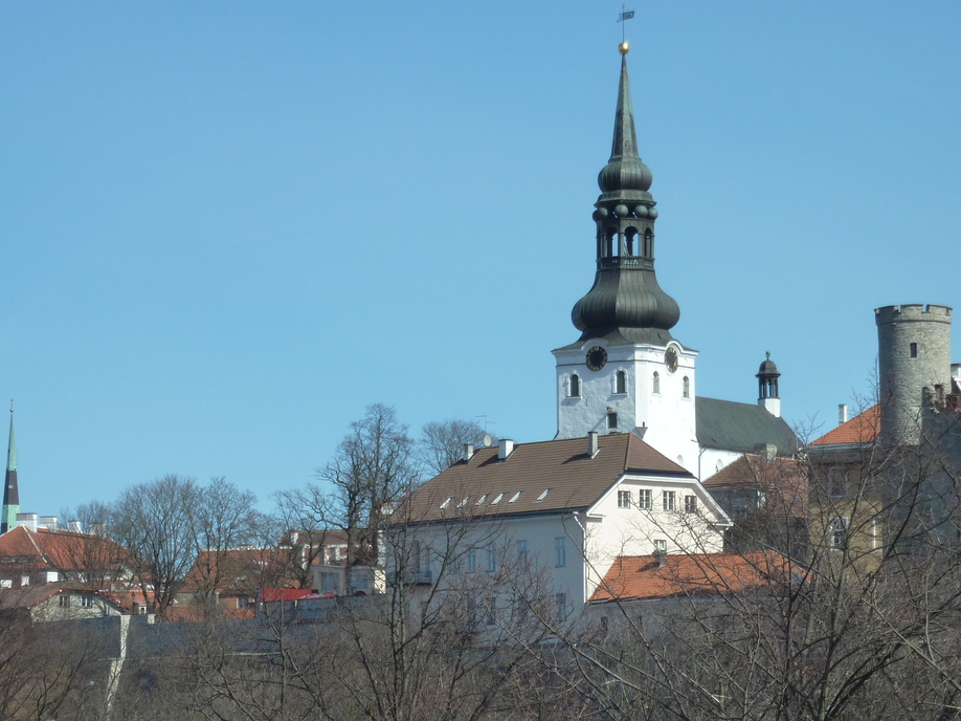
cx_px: 428
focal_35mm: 136
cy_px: 454
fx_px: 3775
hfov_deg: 14.5
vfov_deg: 10.9
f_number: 5
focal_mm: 17
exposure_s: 1/500
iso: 125
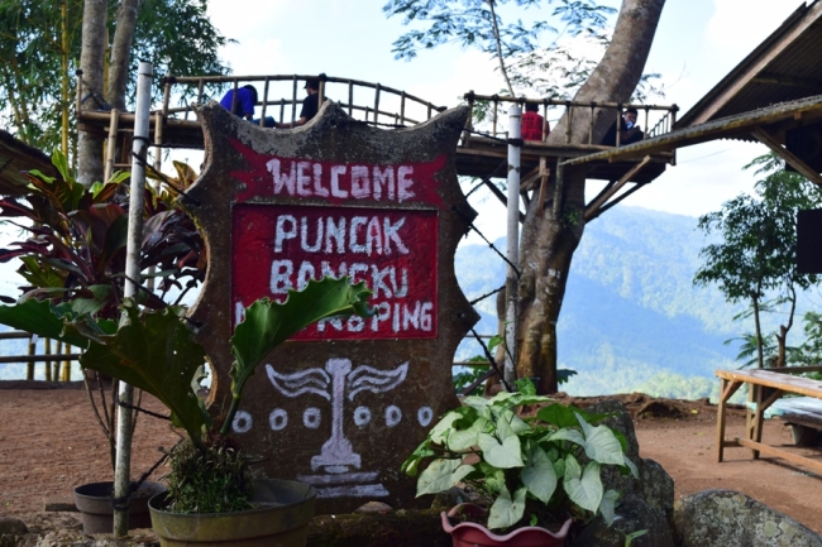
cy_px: 274
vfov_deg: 31.9
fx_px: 959
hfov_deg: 46.4
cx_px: 411
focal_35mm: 42
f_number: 8
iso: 200
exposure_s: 1/125
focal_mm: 28
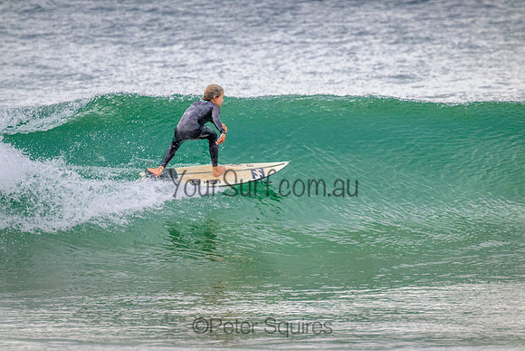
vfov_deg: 1.7
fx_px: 11669
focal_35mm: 800
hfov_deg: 2.6
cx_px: 262
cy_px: 176
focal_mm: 800
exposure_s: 1/2000
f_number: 11
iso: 3600
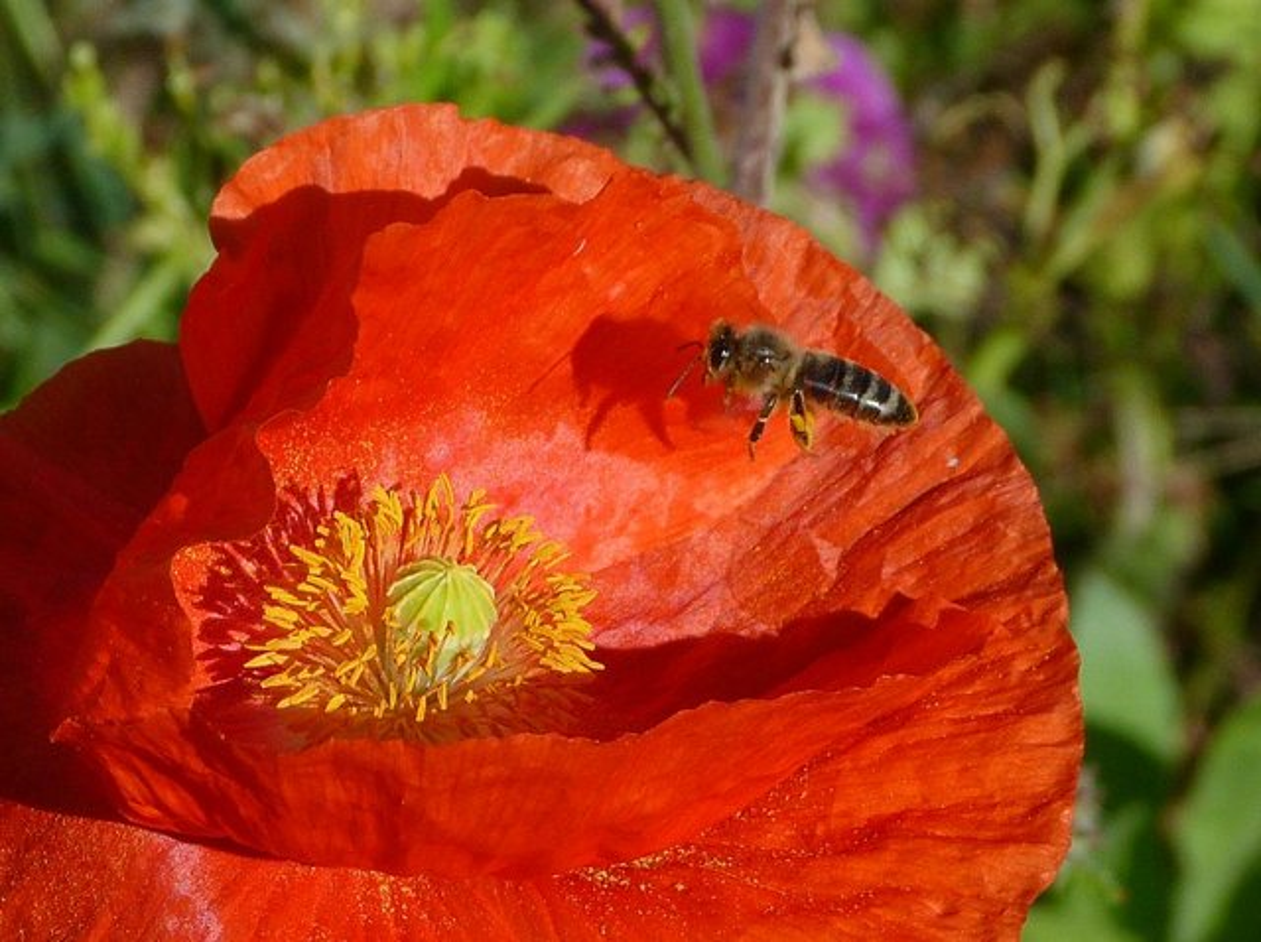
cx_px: 630
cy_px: 471
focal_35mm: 155
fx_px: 5638
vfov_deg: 9.5
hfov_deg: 12.8
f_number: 5.6
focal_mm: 27.9
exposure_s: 1/400
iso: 80
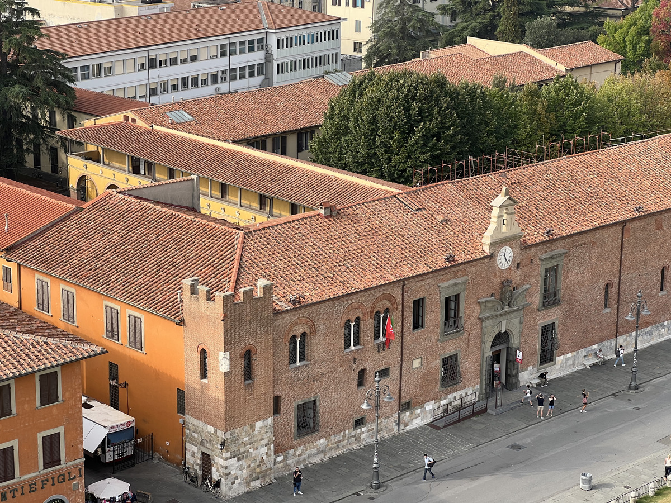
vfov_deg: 19.1
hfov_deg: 25.3
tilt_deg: -15.4
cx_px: 336
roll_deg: -0.4
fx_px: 1493
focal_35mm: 77
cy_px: 252
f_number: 2.8
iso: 32
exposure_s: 1/279
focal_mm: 9
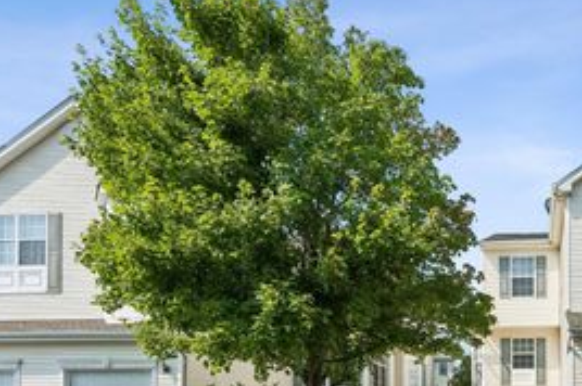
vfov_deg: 43.0
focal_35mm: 28
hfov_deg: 56.9
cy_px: 335
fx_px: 452
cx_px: 519
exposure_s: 1/1600
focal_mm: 15
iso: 500
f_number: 7.1
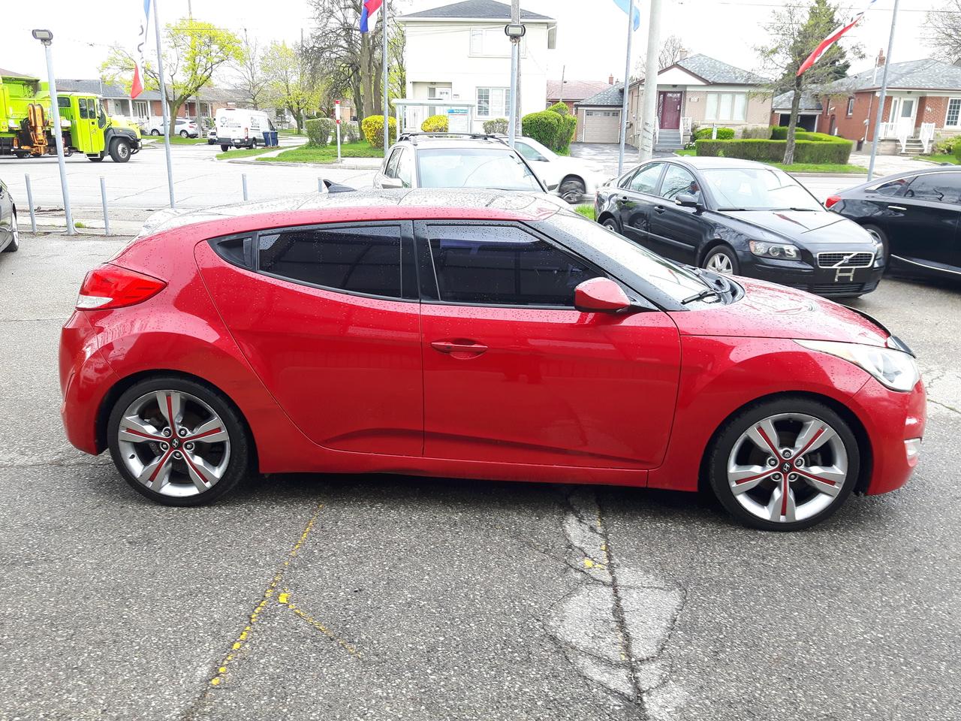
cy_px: 360
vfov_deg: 45.4
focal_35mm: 31
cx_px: 480
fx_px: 861
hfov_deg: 58.4
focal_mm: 3.7
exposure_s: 1/100
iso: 50
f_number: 1.9
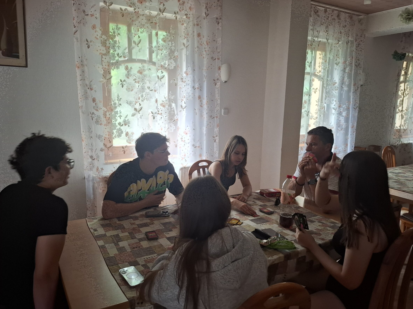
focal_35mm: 25
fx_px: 298
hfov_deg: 69.3
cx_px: 193
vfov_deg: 54.9
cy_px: 147
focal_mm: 5.54
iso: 250
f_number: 1.8
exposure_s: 1/33
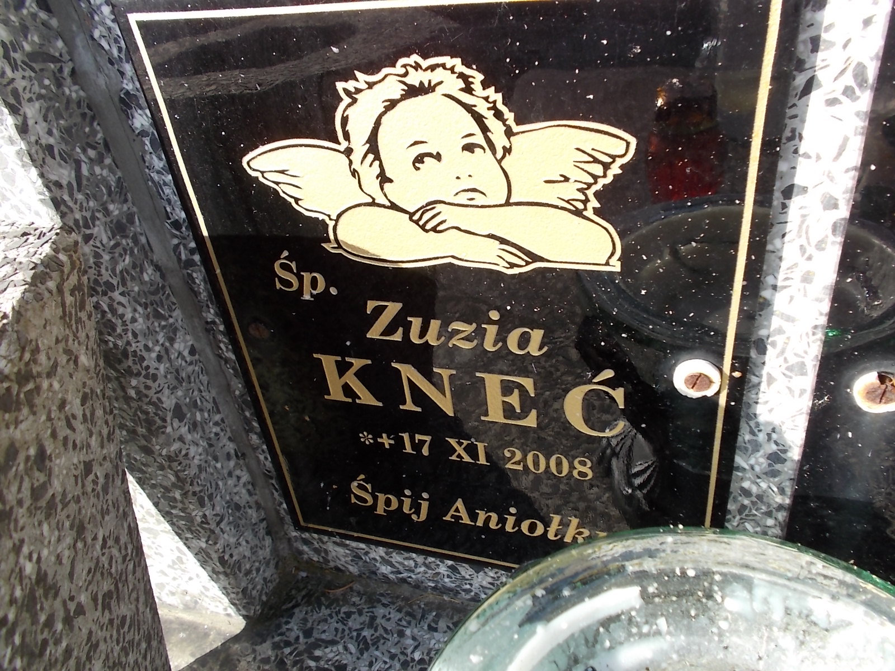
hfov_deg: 60.0
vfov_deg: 46.8
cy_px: 336
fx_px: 776
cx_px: 448
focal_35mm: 30
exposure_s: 1/250
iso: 80
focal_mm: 5.3
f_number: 3.4
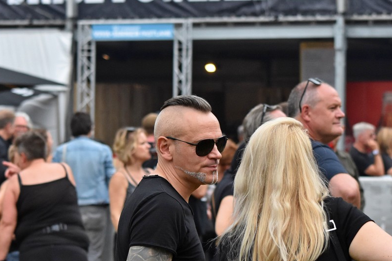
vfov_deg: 8.7
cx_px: 226
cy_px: 172
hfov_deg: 13.0
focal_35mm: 158
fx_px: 1721
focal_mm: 70
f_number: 4.5
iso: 1250
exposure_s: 1/2500
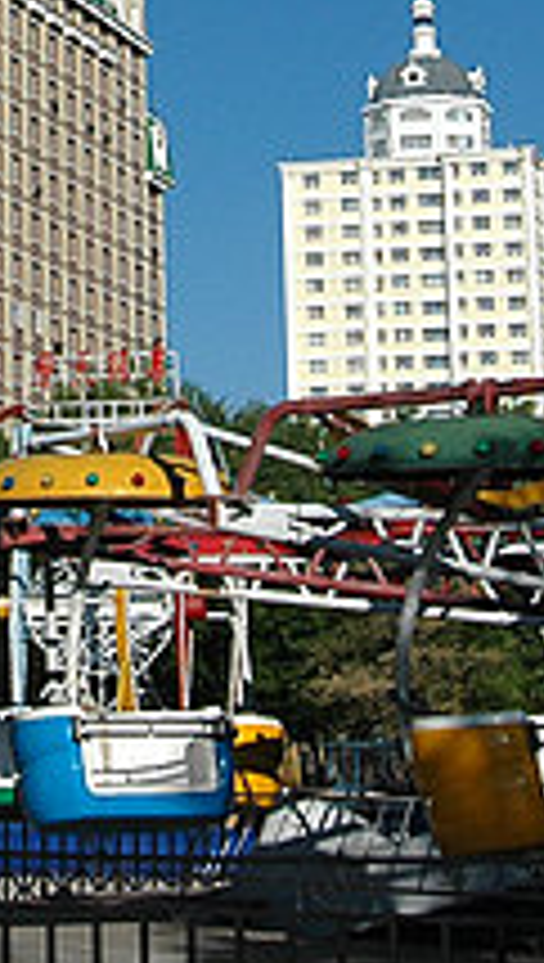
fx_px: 3142
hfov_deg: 9.8
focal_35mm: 123
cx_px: -36
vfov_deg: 17.0
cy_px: -43
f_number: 8
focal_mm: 24
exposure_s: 1/1250
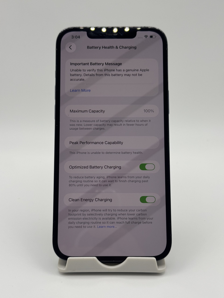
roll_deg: -0.7
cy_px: 149
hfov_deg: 30.3
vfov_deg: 39.7
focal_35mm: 48
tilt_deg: -20.3
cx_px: 112
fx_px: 414
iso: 64
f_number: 1.78
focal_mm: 6.76
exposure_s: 1/1312
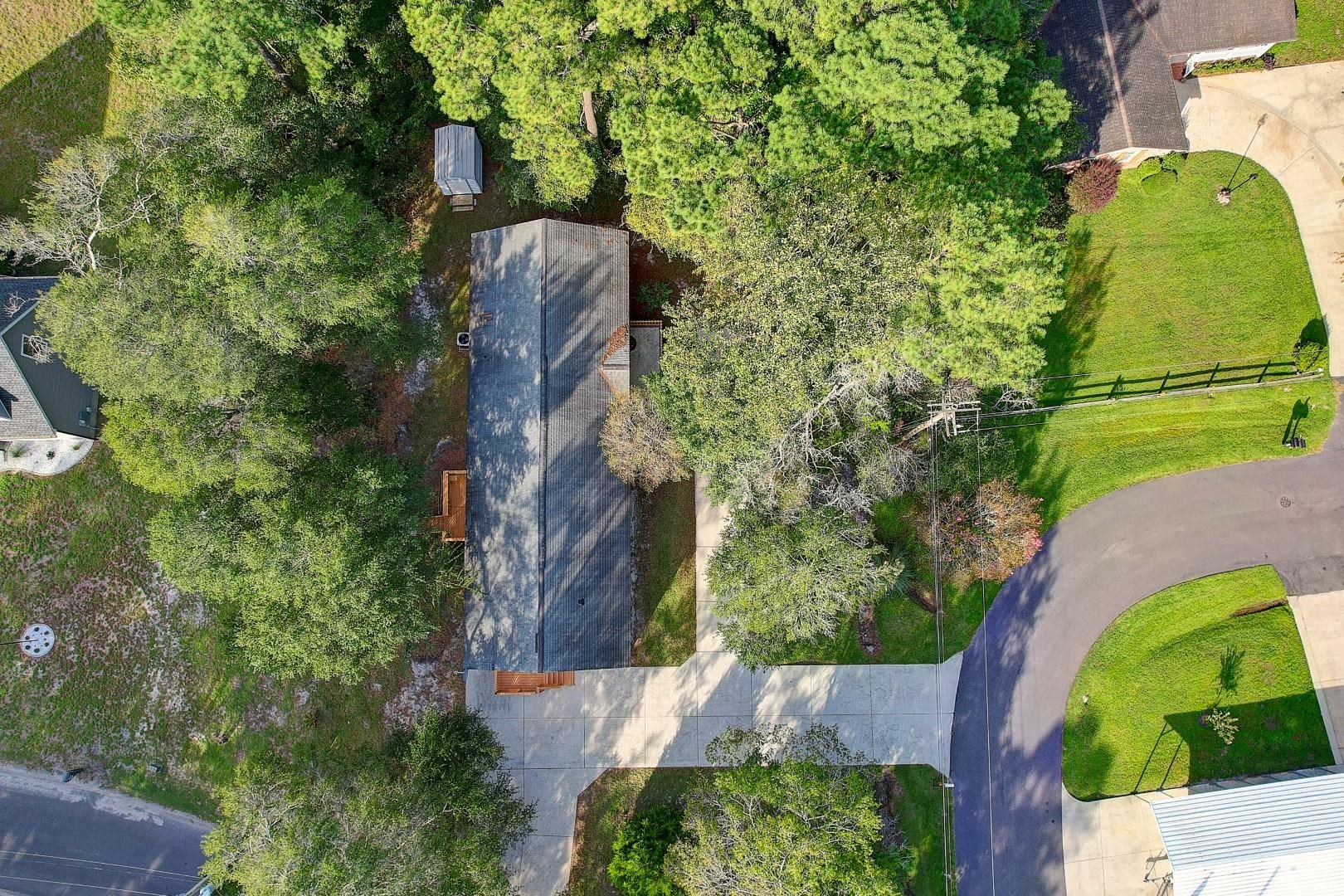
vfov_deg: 57.2
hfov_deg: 78.6
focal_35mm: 22
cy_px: 448
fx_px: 821
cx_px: 672
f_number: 2.8
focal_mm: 8.4
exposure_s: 1/160
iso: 100
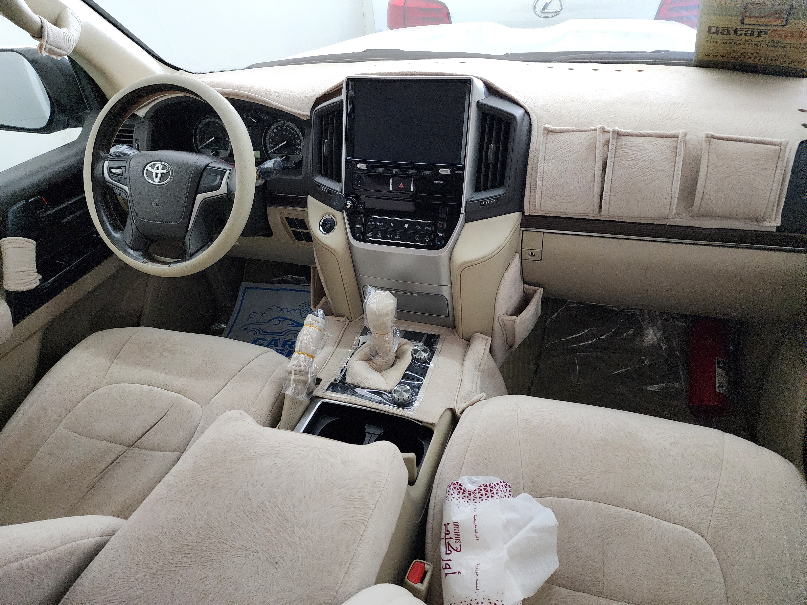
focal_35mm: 23
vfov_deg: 58.9
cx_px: 404
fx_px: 536
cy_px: 302
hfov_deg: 73.9
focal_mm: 6.4
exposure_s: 1/100
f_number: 1.8
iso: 800
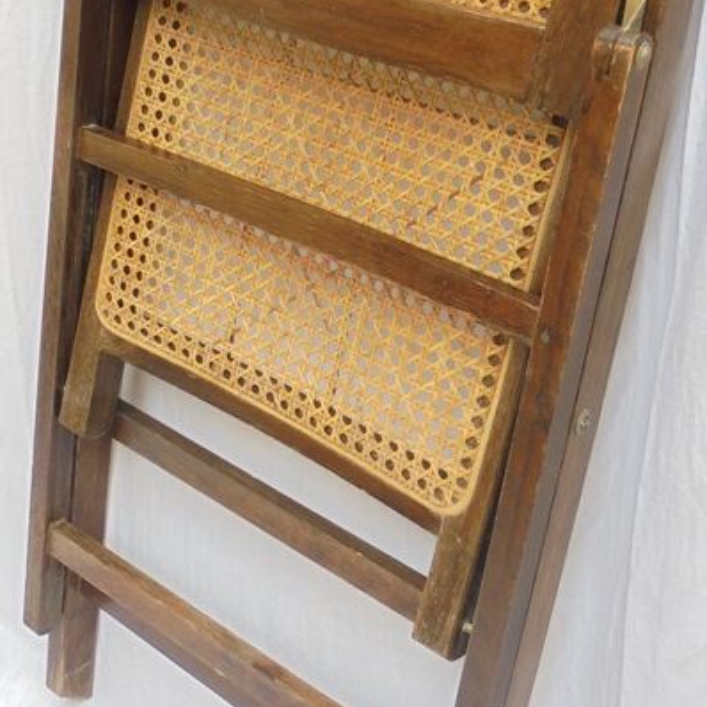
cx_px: 340
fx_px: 1202
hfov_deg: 32.8
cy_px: 226
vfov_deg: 32.5
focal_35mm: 52
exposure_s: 1/80
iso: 100
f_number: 3.5
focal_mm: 4.6
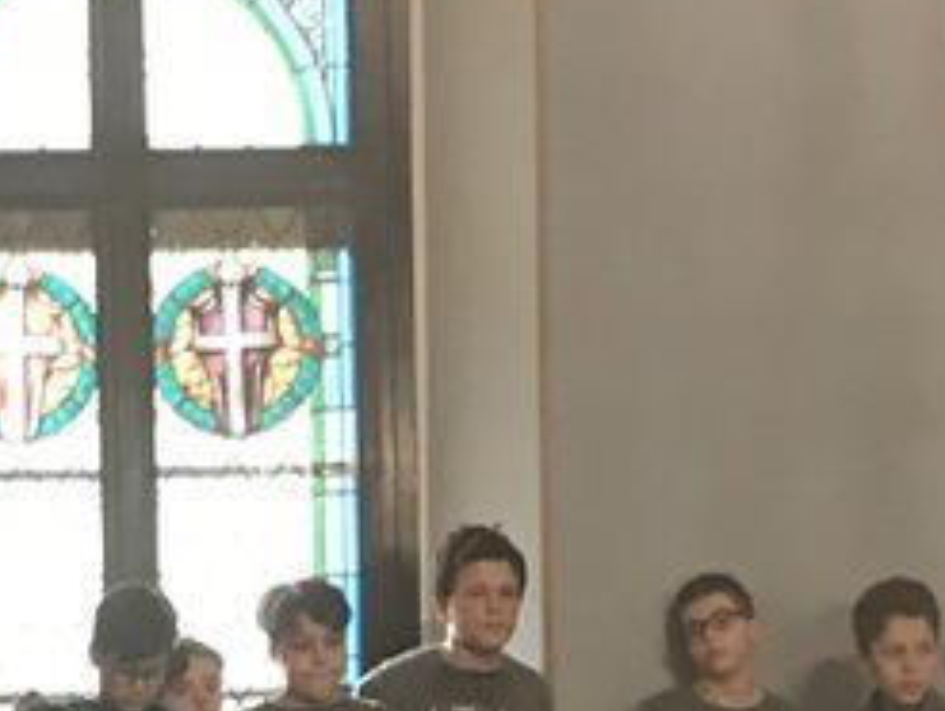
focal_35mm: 163
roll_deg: +0.8
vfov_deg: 8.8
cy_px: 1158
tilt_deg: -6.3
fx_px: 4456
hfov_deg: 12.1
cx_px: 264
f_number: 1.8
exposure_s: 1/17
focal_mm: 3.99
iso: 80
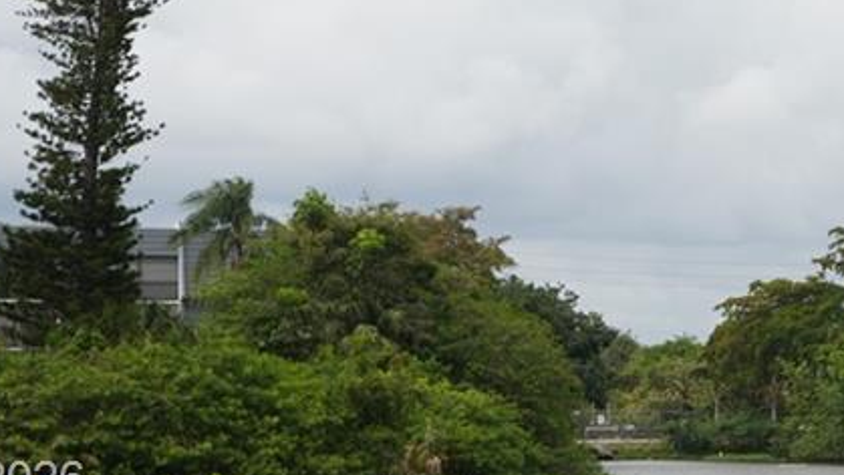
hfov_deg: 12.2
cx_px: 1070
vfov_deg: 7.0
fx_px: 3851
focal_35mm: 172
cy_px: 483
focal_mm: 43
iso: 100
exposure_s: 1/250
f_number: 6.3
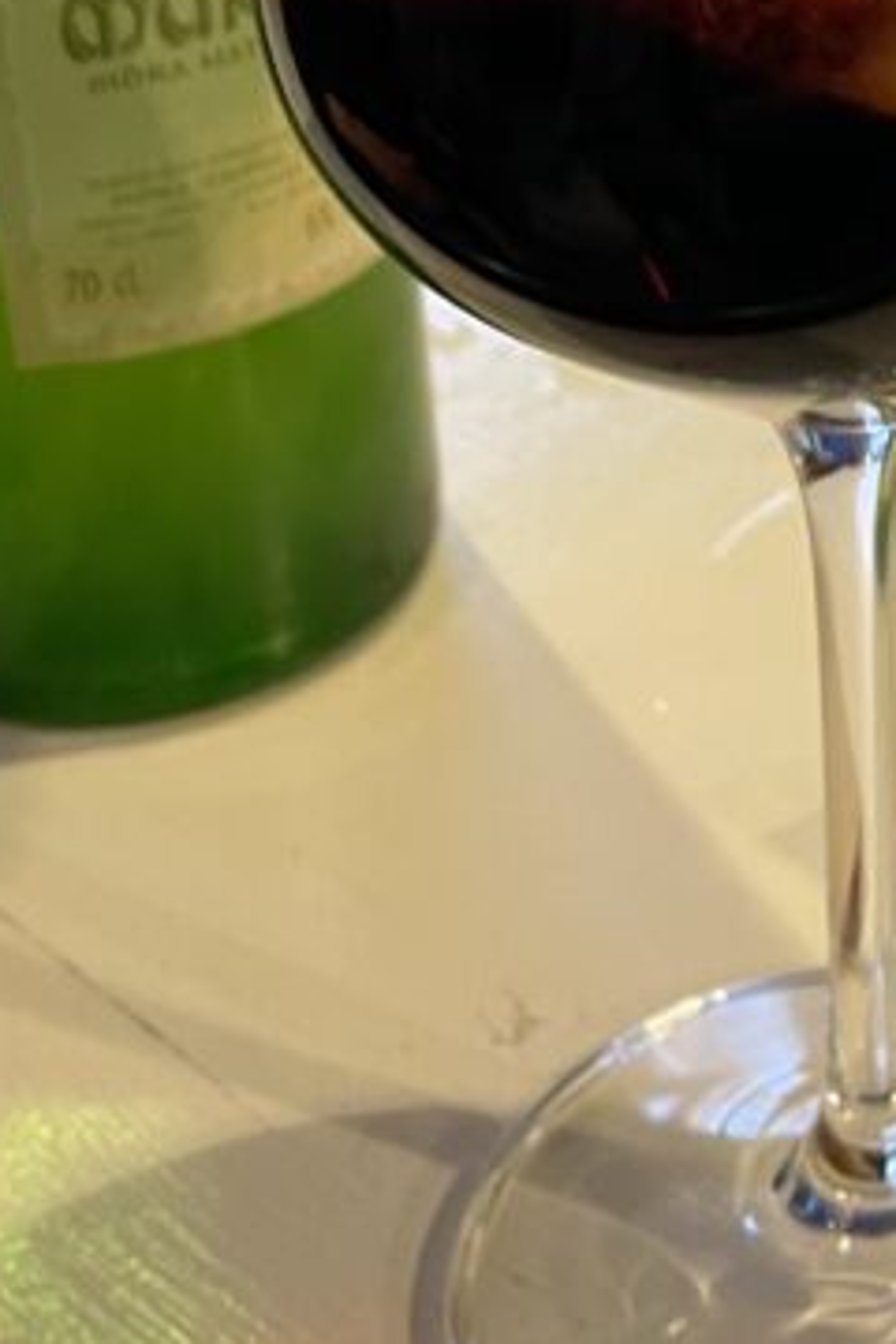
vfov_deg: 25.1
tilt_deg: -23.0
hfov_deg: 17.1
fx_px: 2874
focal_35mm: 77
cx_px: 997
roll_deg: +0.9
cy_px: 4
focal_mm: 4.2
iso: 125
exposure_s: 1/50
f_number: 1.6
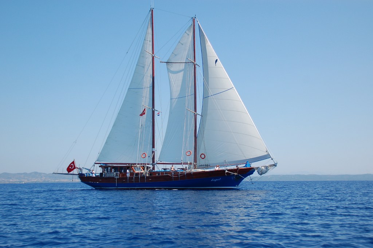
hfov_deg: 41.1
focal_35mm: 48
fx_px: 497
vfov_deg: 28.0
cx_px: 186
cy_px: 124
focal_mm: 32
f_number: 4.5
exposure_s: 1/1250
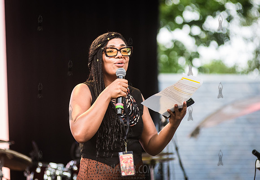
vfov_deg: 6.6
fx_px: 1563
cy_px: 79
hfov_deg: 9.5
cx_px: 110
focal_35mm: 214
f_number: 4
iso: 1000
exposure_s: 1/500
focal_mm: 185
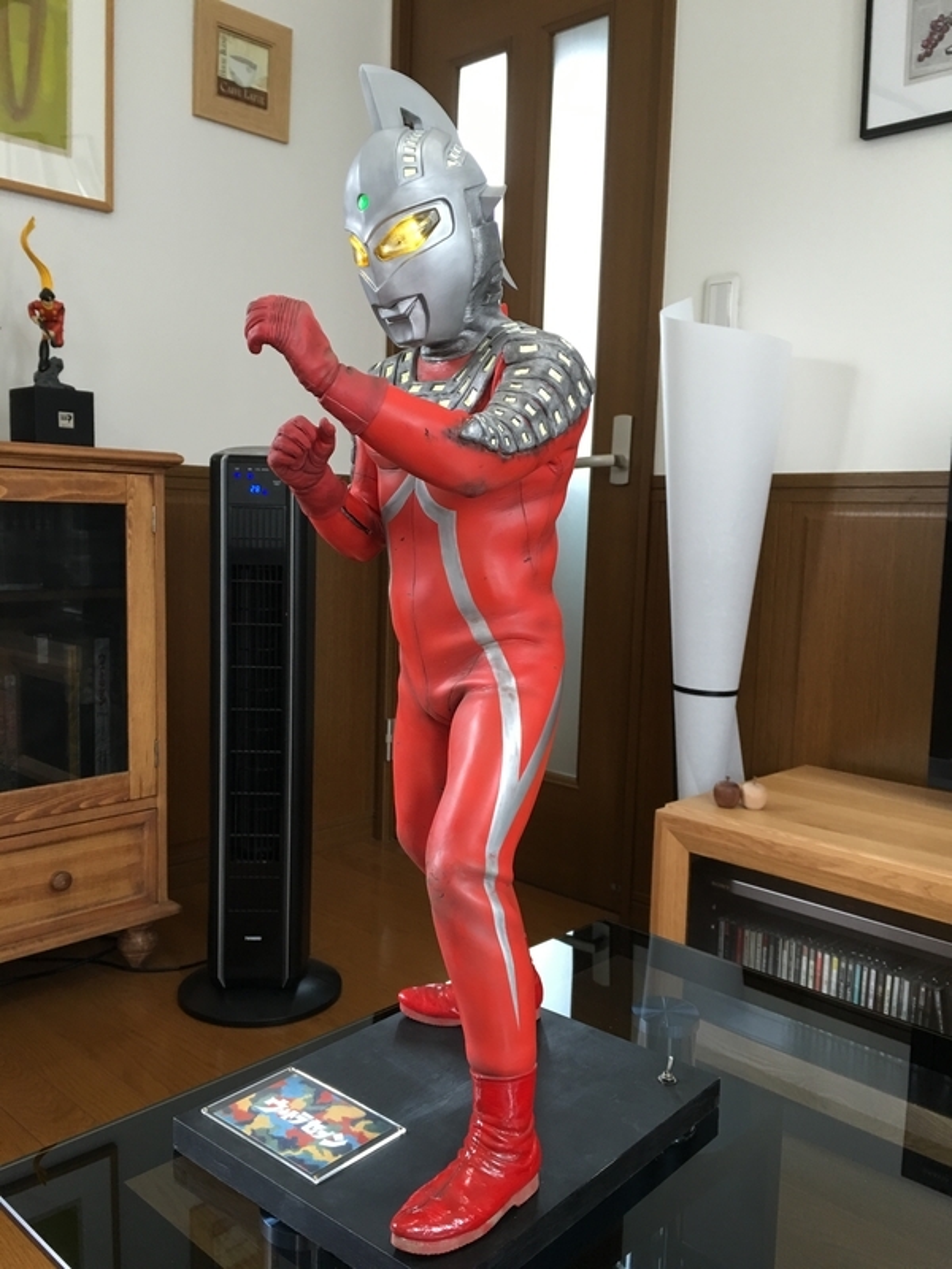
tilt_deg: -6.4
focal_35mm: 29
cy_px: 634
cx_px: 476
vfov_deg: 61.7
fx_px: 1063
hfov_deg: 48.2
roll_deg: -0.8
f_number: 2.2
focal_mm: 4.15
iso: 50
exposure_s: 1/15
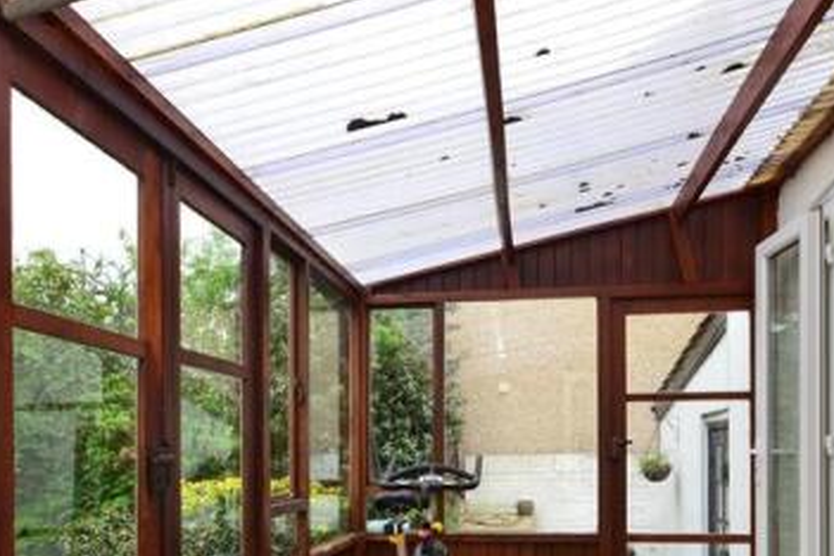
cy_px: 436
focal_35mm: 28
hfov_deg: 65.5
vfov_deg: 44.4
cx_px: 423
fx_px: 649
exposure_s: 1/200
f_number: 9
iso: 400
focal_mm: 10
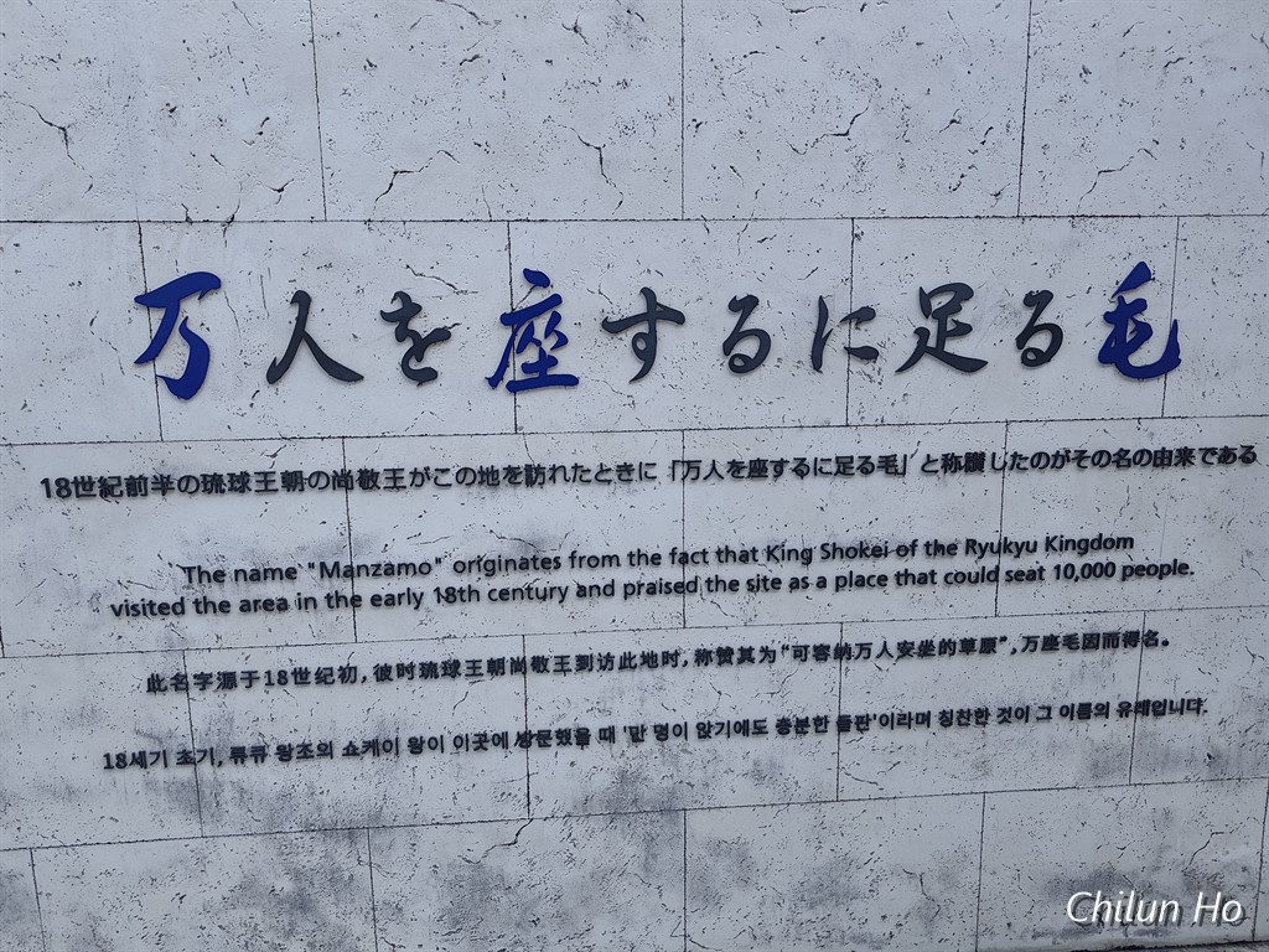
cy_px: 476
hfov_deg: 73.9
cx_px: 634
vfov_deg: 58.9
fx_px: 843
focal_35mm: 23
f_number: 1.7
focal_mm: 6.07
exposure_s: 1/100
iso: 64
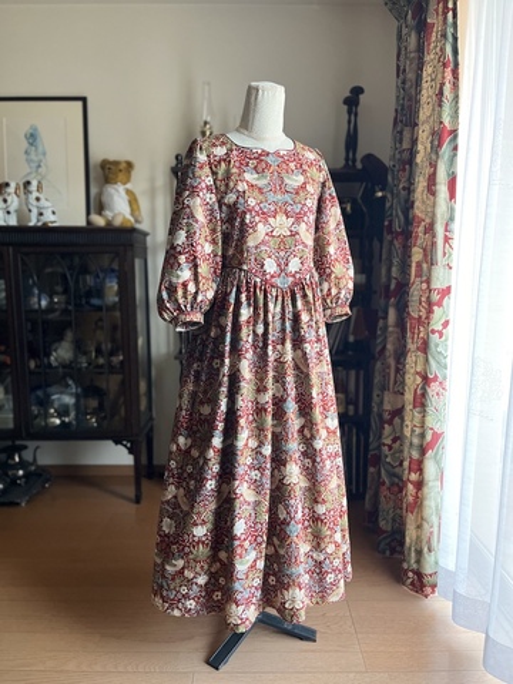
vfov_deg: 67.3
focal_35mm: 26
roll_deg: -0.3
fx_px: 514
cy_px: 342
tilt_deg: -7.4
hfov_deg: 53.1
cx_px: 256
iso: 160
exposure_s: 1/60
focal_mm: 5.1
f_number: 1.6
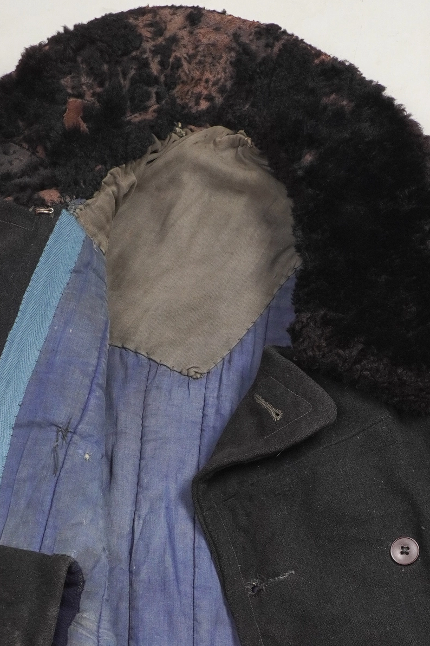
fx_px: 2079
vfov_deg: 17.1
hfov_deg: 11.8
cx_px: 265
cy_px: 714
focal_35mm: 116
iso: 500
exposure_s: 1/60
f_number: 8
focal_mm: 32
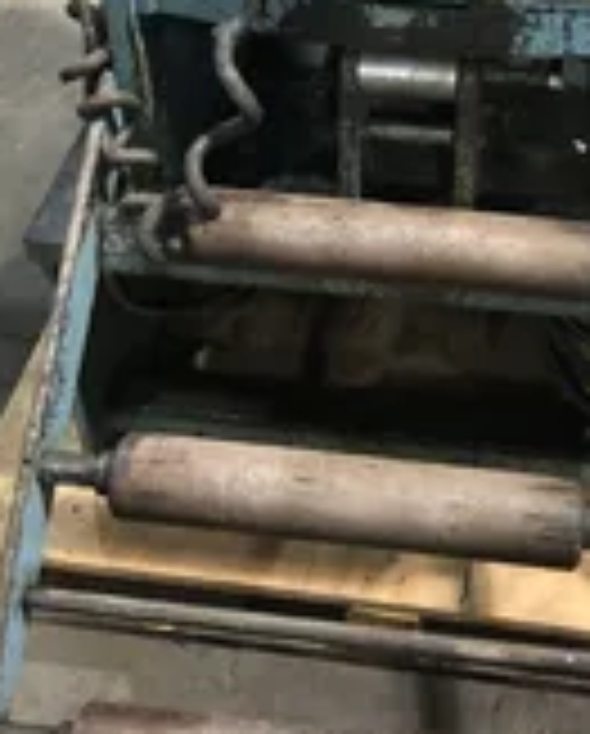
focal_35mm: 67
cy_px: 45
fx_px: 1458
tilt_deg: -36.5
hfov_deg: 22.5
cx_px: 482
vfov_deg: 27.1
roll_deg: -1.5
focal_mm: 4
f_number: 1.8
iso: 64
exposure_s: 1/15
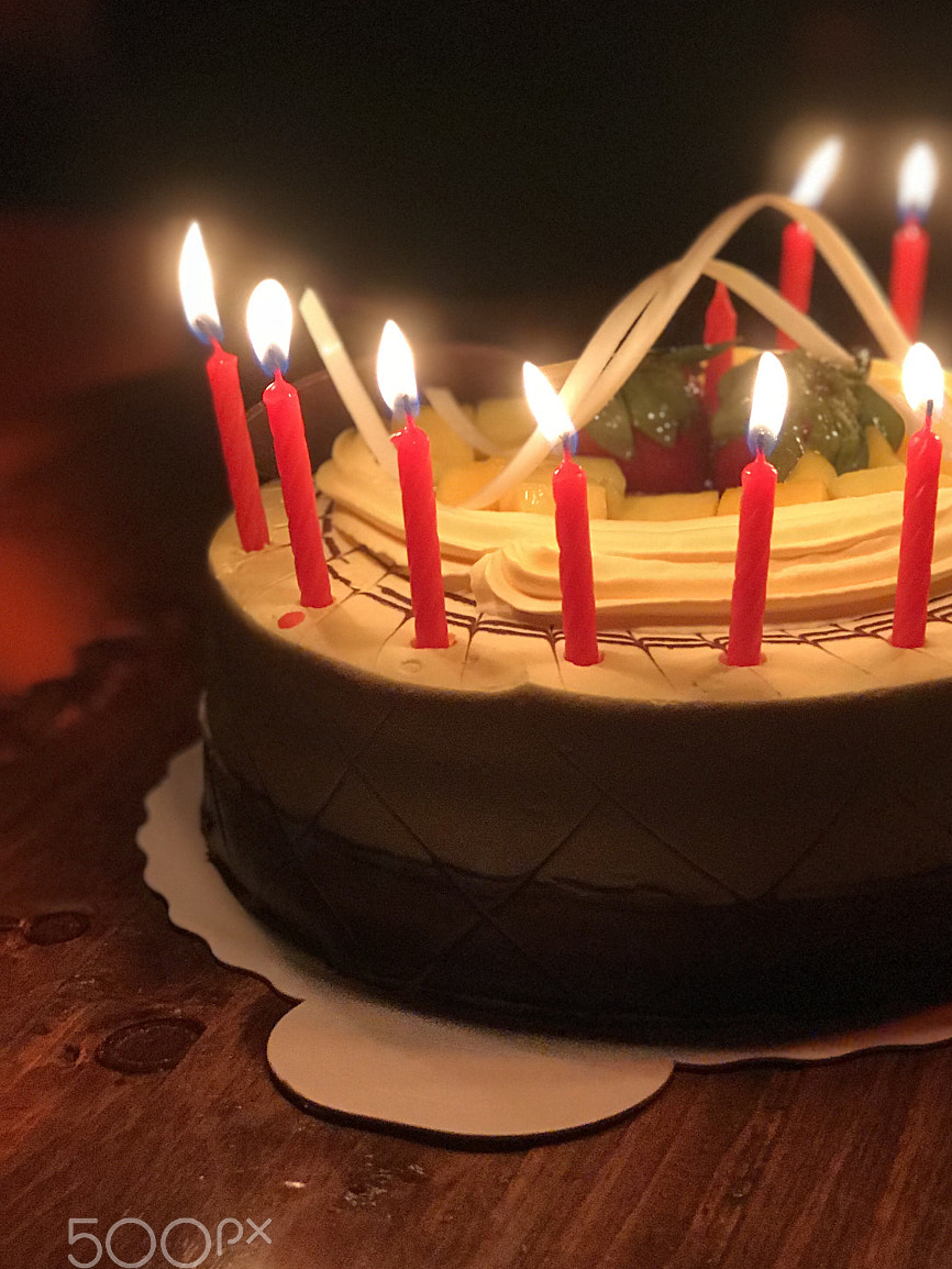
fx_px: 2896
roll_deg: +0.4
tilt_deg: -17.8
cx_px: 658
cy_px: 508
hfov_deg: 18.6
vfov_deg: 24.7
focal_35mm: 79
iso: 200
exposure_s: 1/60
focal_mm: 6.6
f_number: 2.8
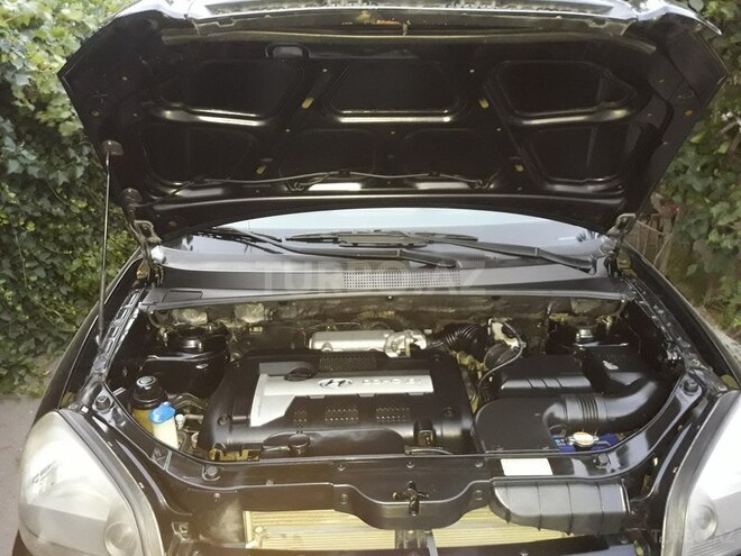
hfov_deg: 63.4
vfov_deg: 49.7
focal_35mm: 28
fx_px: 599
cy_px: 278
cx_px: 370
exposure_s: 1/17
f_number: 1.9
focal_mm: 3.7
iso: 400
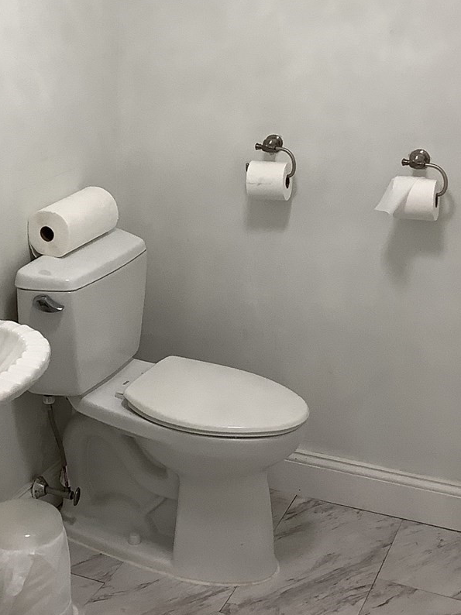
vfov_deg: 31.4
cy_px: 127
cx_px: 141
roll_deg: +1.1
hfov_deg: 24.2
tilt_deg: -6.6
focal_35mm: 60
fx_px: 1066
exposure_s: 1/60
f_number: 2.4
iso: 64
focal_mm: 3.3
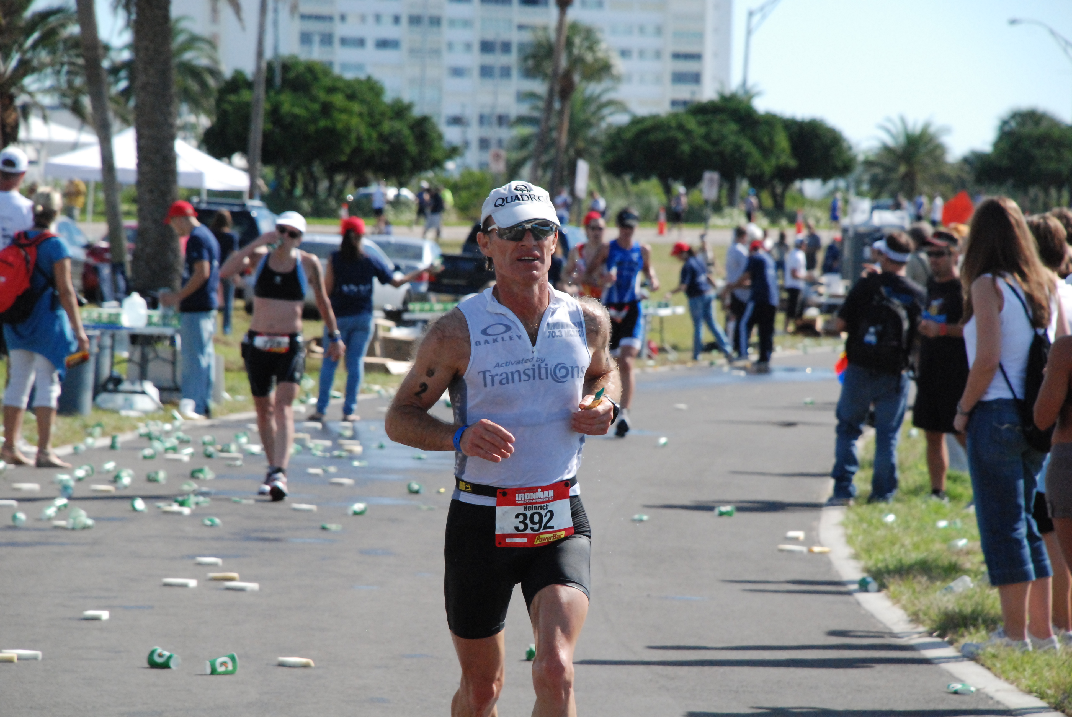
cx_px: 536
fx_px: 6037
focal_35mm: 202
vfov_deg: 6.8
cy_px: 358
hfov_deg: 10.1
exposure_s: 1/2000
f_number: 9
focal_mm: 135
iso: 1600
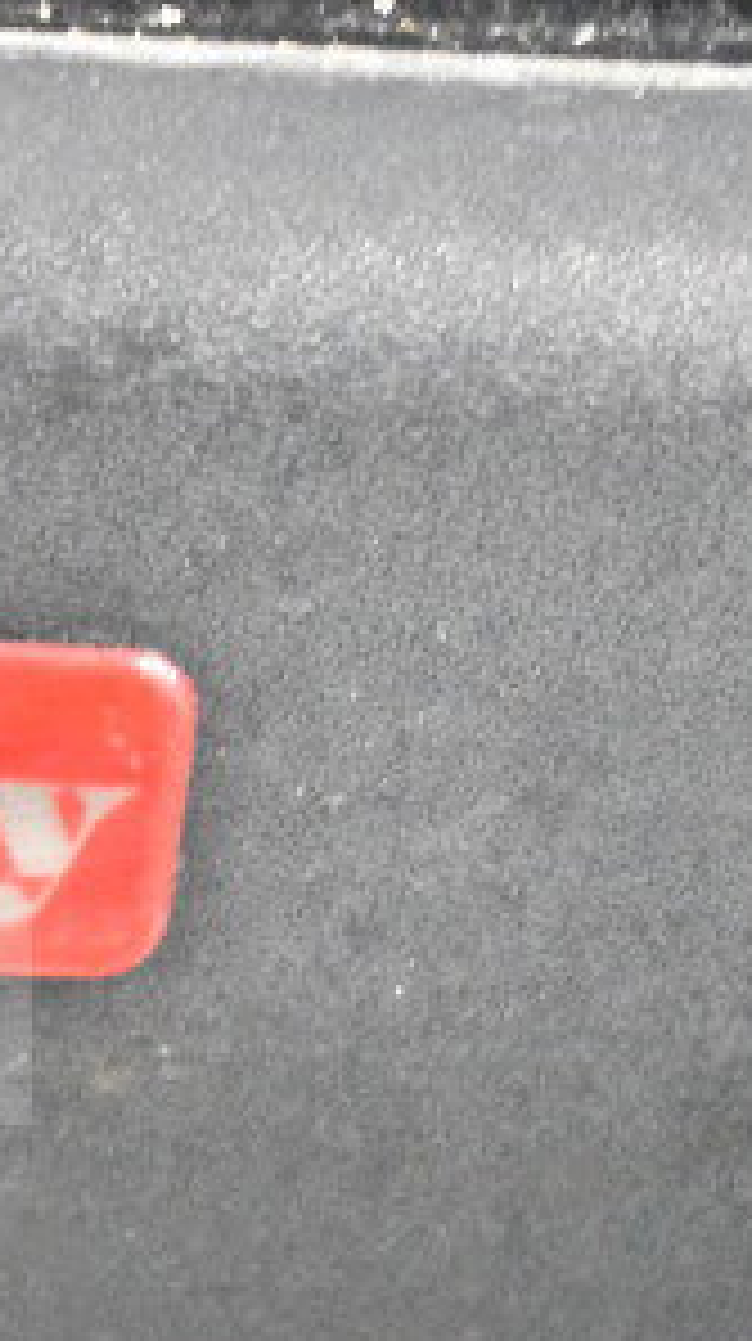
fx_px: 4124
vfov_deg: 18.5
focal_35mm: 116
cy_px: 767
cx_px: -477
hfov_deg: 10.0
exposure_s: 1/60
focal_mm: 36
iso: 25600
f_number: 4.8
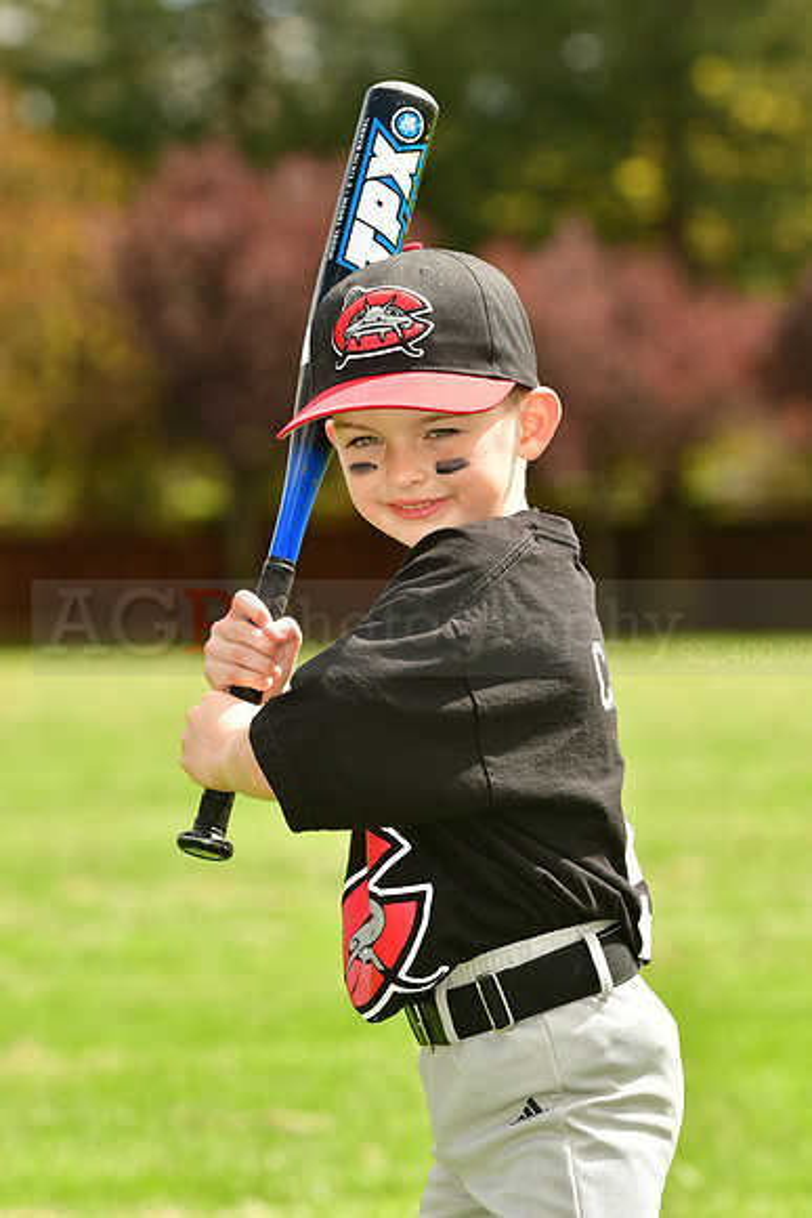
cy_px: 609
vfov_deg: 9.8
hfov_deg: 6.5
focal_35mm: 210
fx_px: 7100
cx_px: 406
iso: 200
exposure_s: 1/640
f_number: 5
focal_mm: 140
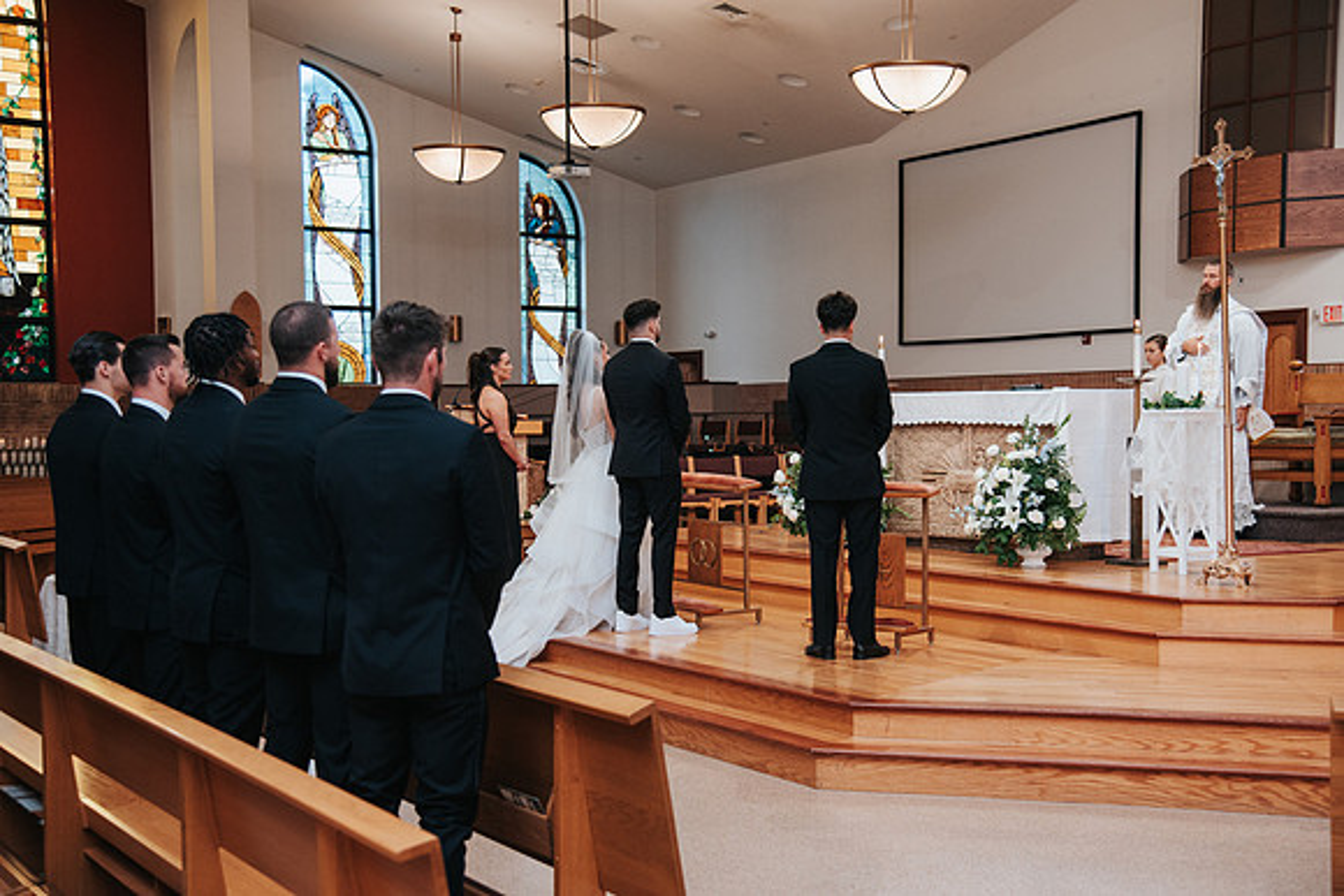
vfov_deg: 27.1
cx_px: 672
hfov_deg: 39.8
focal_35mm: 50
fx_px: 1858
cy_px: 448
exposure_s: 1/200
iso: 1000
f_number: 4
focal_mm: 48
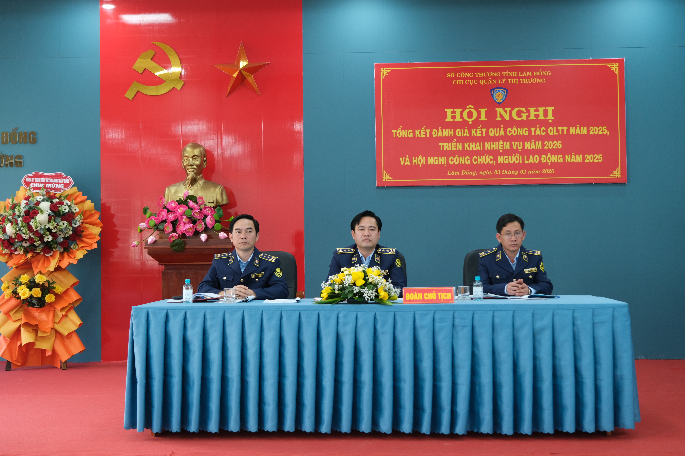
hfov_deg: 47.4
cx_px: 342
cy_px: 228
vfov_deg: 32.6
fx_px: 780
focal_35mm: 41
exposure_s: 1/100
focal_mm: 27.5
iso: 1000
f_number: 4
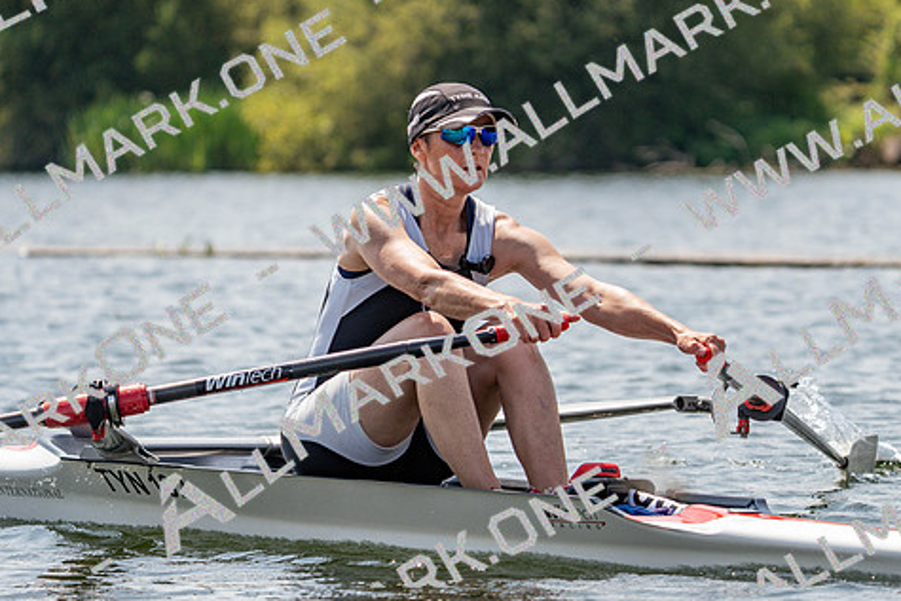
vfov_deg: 5.6
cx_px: 544
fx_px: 6108
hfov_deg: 8.4
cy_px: 263
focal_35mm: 244
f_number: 5.6
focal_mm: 200
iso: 200
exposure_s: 1/1600
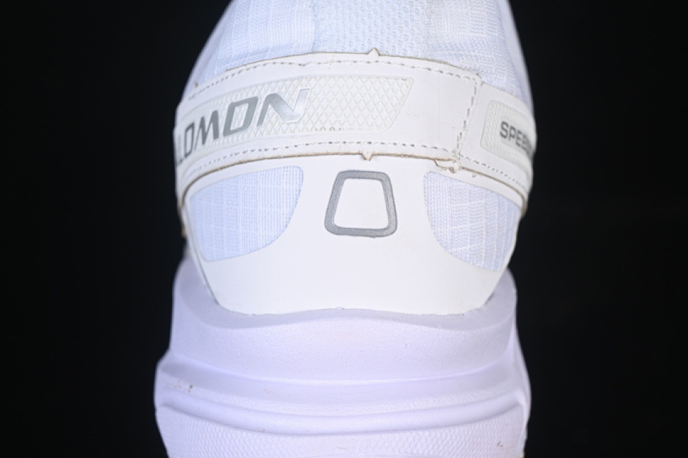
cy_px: 229
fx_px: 1433
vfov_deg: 18.2
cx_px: 344
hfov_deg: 27.0
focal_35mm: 75
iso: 160
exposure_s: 1/80
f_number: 7.1
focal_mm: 50
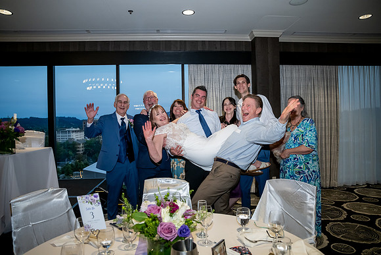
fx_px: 254
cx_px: 190
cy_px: 128
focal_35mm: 24
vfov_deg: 53.2
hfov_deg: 73.7
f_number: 4
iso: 2500
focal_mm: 24
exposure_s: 1/320
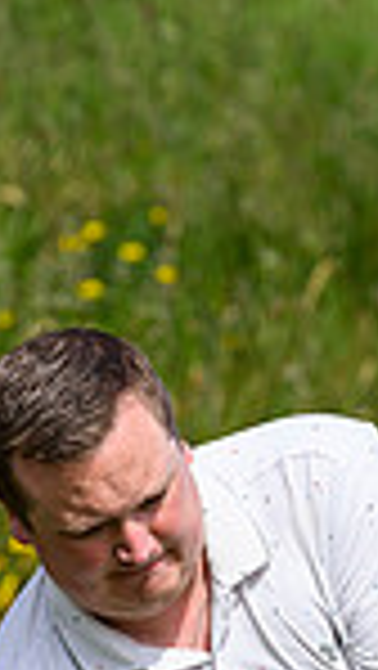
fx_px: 34741
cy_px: 533
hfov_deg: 0.6
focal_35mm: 1953
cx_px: 619
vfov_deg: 1.1
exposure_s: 1/6400
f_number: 4
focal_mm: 400
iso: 500
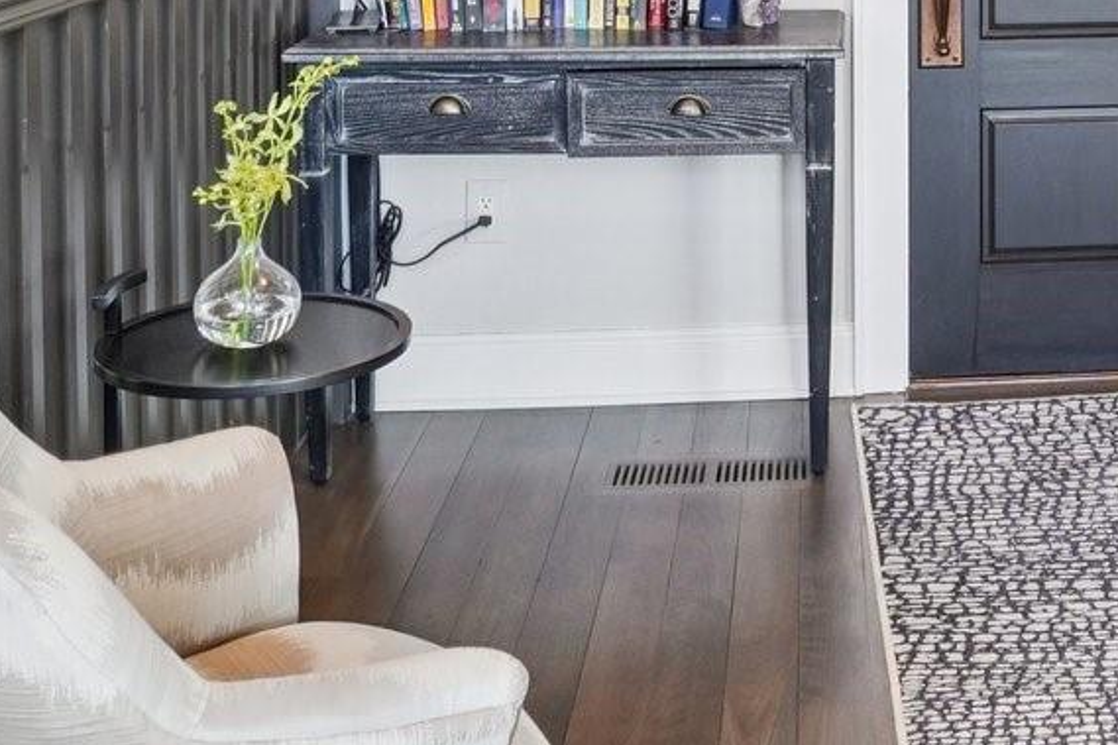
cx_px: 1057
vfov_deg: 22.8
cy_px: -176
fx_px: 1676
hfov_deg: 34.3
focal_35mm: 54
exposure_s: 1/30
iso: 320
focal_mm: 10
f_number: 8
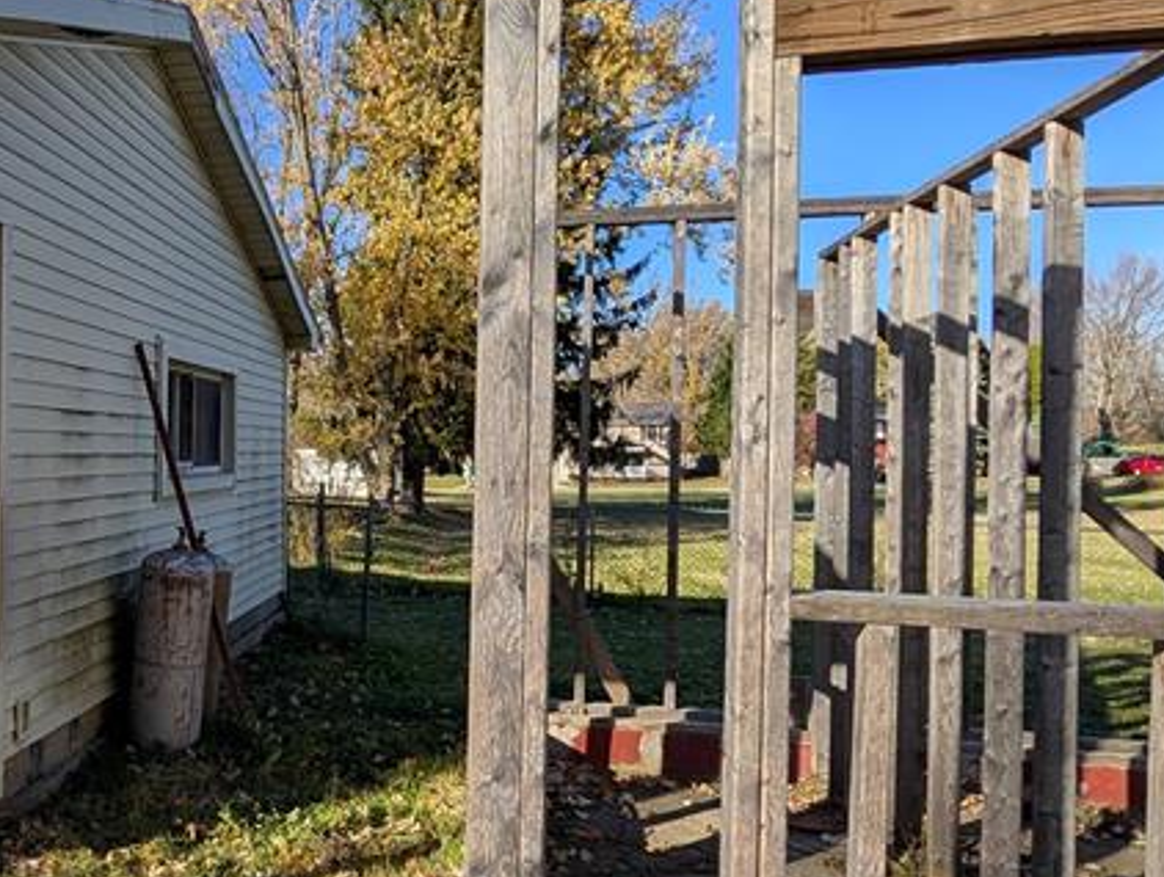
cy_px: 444
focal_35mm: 29
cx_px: 210
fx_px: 977
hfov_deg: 56.4
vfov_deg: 48.4
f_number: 1.7
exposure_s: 1/2169
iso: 48
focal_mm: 2.02
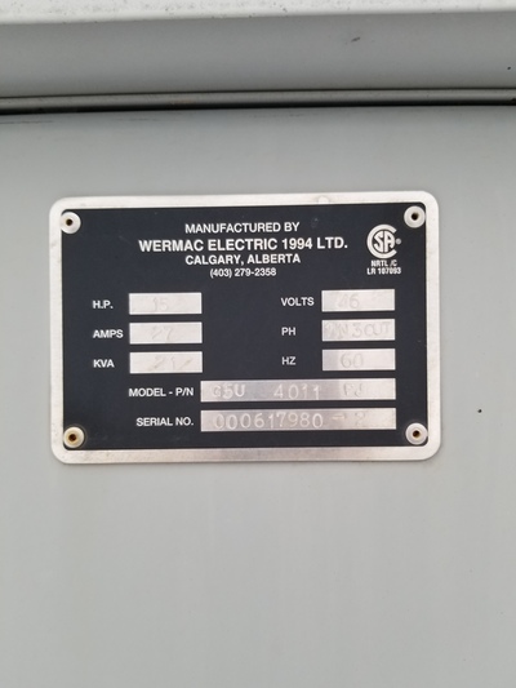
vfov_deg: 67.3
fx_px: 517
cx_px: 258
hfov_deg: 53.1
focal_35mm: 26
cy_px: 344
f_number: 1.7
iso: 50
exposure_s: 1/103
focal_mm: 4.25
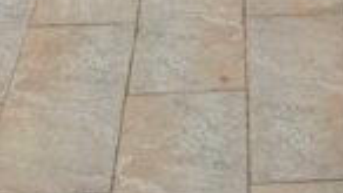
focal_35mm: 107
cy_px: -658
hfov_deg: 19.8
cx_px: 280
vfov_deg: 7.1
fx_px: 973
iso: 51
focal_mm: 1.83
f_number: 2.2
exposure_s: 1/1923
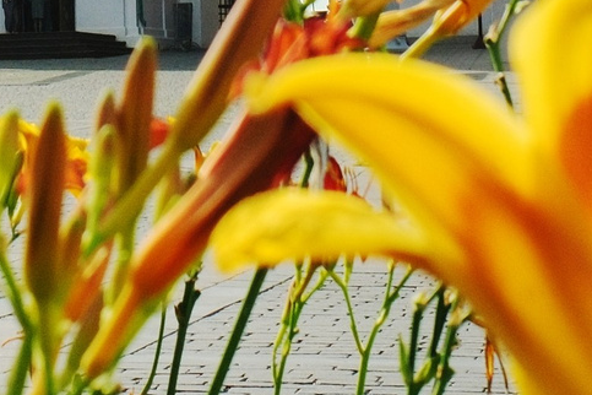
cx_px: 120
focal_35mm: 143
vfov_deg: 9.2
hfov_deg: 14.3
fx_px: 2351
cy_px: -295
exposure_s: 1/640
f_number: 8
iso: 640
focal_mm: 18
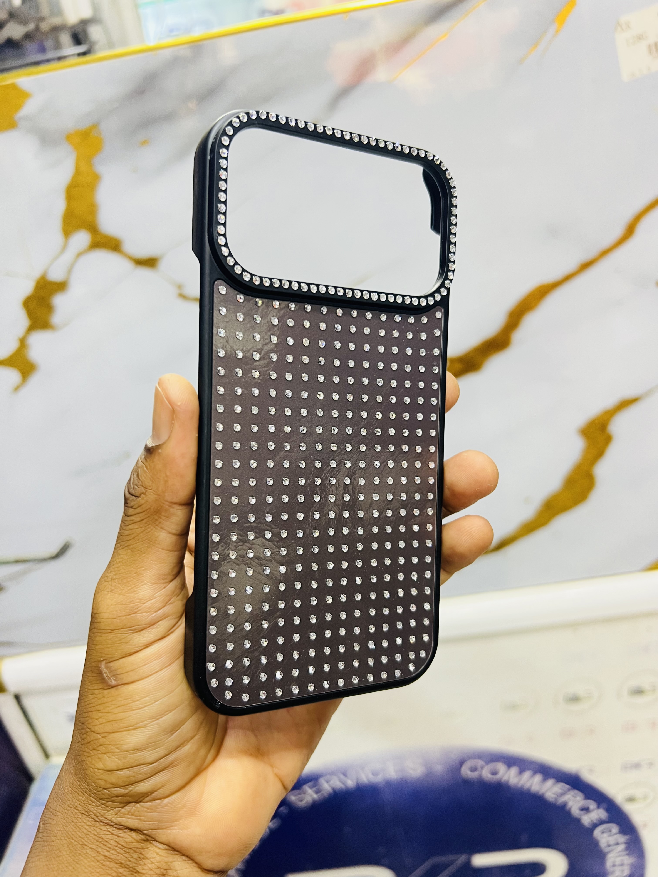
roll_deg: +8.9
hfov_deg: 53.1
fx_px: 659
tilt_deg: -27.3
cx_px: 329
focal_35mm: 26
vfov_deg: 67.3
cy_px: 438
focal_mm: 5.7
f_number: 1.5
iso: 160
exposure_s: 1/50
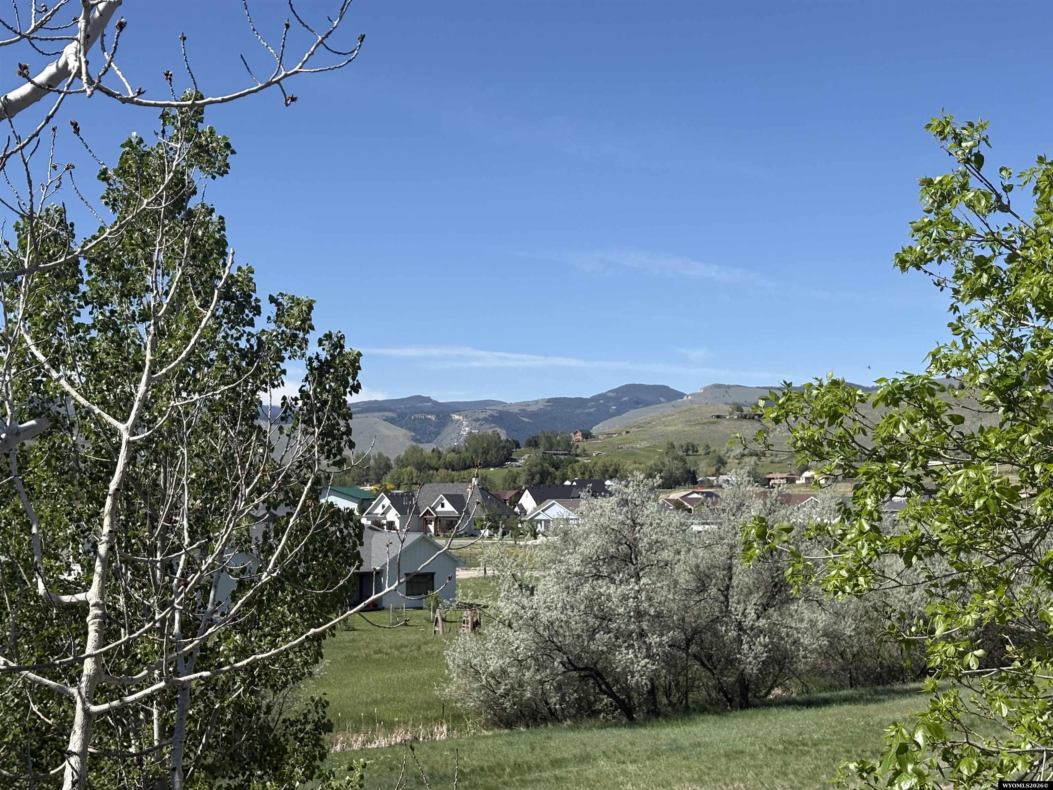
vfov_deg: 28.0
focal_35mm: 52
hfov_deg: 36.8
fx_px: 1582
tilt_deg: +4.7
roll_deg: +0.9
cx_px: 526
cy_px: 395
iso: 40
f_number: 1.6
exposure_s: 1/3448
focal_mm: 5.96
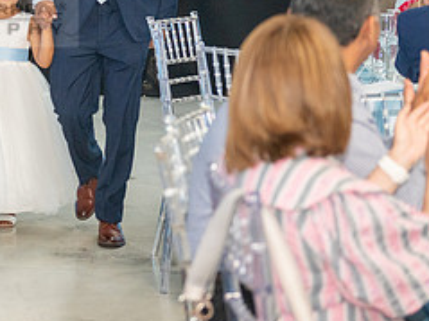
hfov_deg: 12.6
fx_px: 1908
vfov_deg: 9.6
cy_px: 4
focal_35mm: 154
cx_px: -74
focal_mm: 66
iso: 1000
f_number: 3.2
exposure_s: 1/160
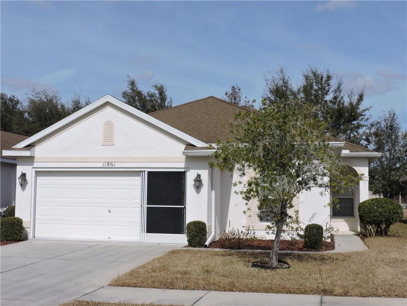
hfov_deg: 40.4
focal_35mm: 47
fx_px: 553
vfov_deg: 30.9
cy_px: 153
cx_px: 204
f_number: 4.4
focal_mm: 8.4
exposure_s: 1/1250
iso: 100
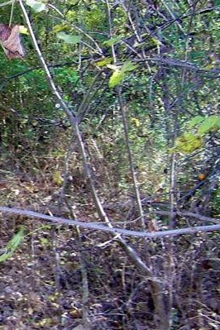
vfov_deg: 25.4
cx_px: -189
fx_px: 733
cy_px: 173
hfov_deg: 14.7
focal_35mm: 80
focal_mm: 5.4
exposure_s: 1/30
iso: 80
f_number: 3.6
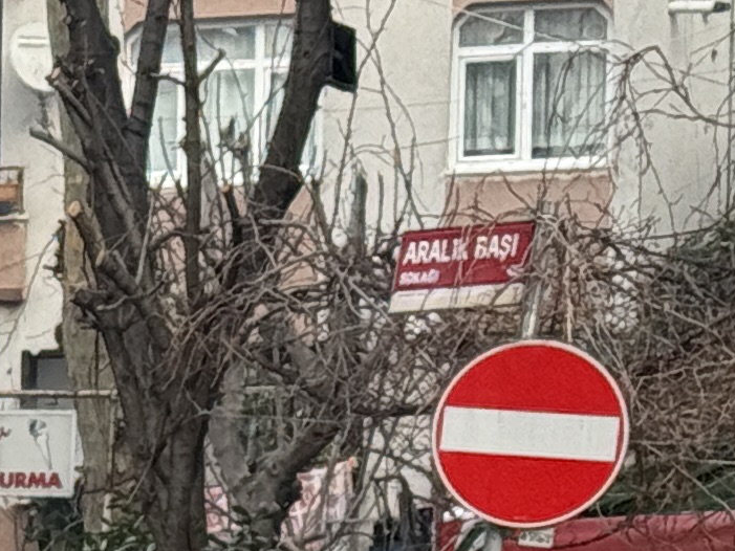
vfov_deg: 5.3
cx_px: -1183
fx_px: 5861
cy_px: 1106
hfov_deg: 6.7
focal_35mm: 276
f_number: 1.78
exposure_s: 1/681
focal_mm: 6.76
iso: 64
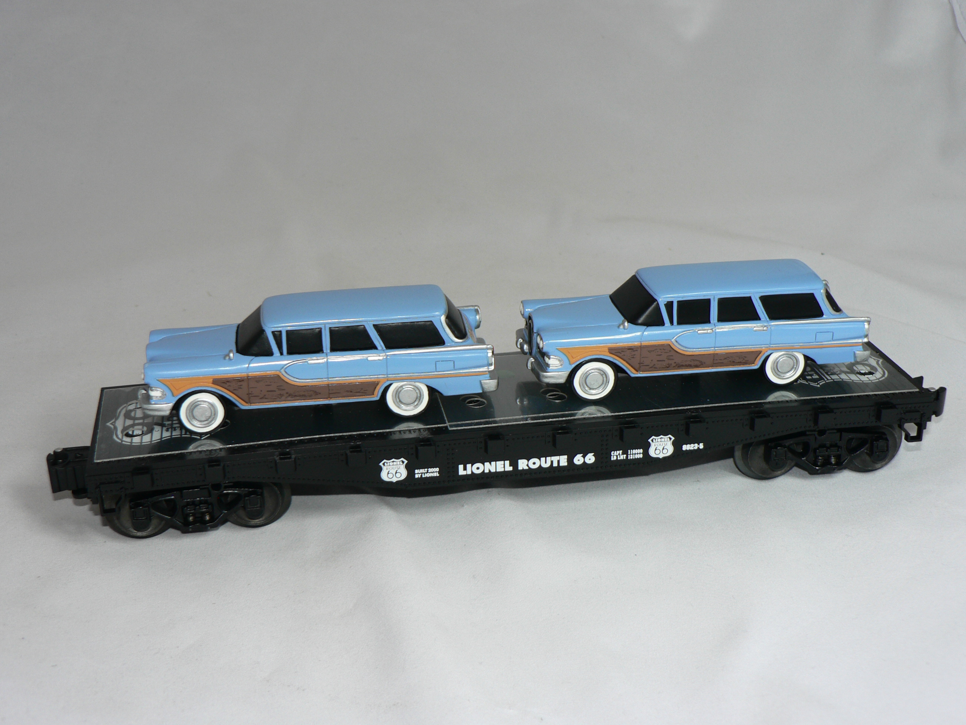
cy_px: 362
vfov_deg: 28.0
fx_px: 1451
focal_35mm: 52
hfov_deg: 36.8
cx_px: 483
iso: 80
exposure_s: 1/60
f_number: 2.8
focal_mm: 8.7
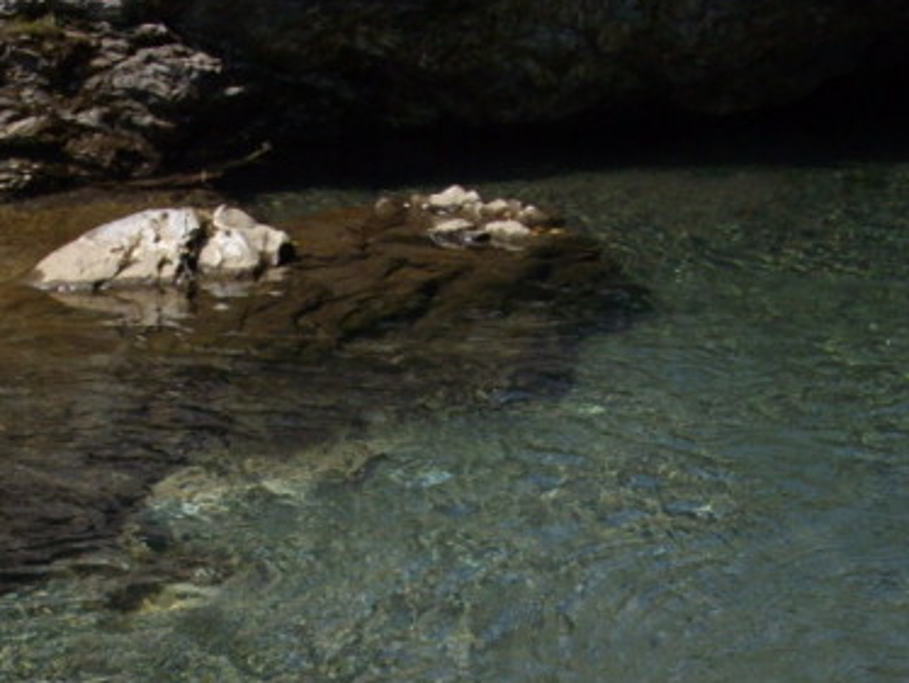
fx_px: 2207
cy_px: 647
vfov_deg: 17.3
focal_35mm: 84
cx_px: 328
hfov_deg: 23.2
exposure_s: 1/250
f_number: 5.6
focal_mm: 6.2
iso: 80
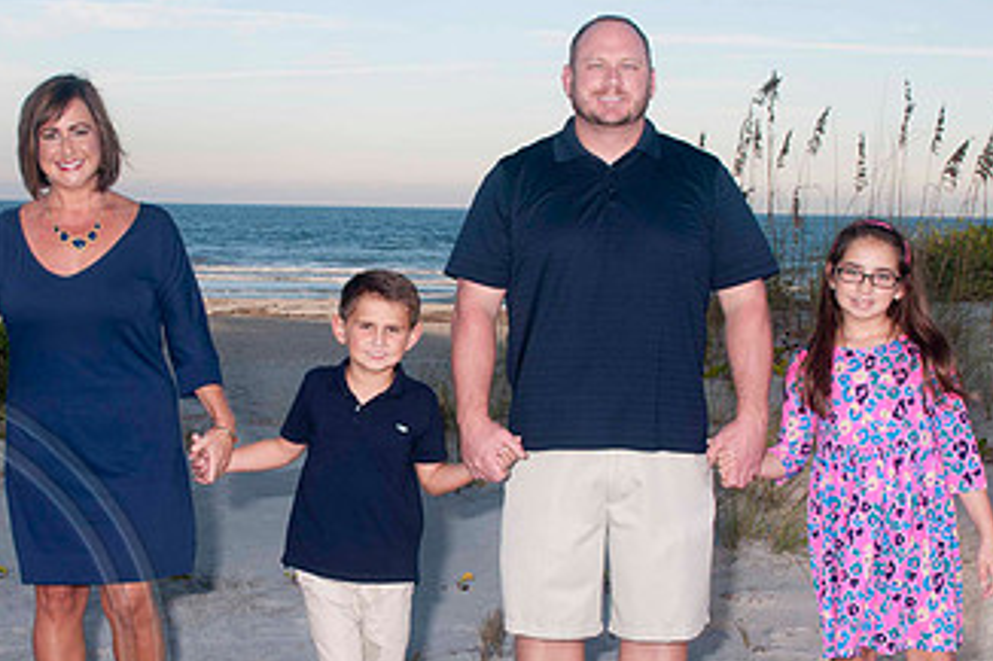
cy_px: 376
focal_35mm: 64
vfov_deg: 21.2
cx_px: 408
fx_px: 1764
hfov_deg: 31.4
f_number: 8
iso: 100
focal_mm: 24
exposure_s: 1/160
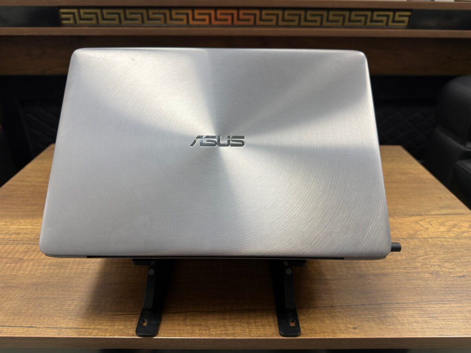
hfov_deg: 71.6
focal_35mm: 24
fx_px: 327
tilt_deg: -28.6
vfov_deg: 56.8
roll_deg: -0.5
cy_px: 176
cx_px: 236
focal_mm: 6.76
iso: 80
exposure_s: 1/50
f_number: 1.78
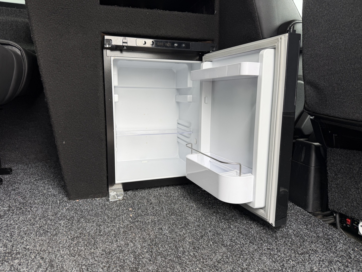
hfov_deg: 71.6
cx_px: 181
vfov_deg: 56.8
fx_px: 251
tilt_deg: -8.7
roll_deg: +0.4
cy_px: 136
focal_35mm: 24
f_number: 1.78
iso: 80
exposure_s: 1/121
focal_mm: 6.76
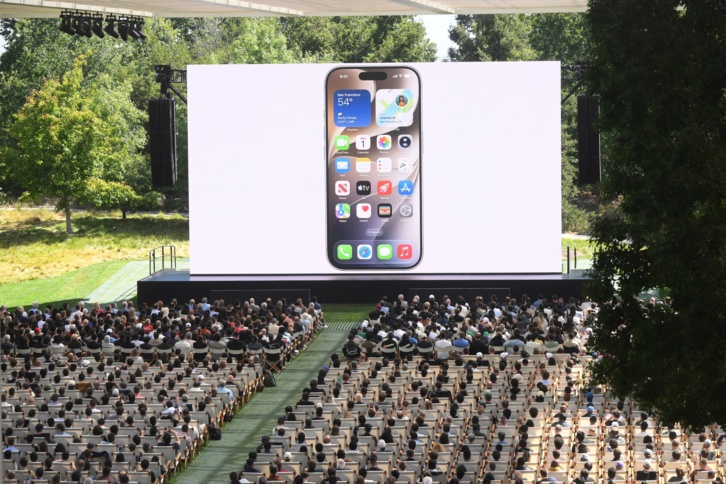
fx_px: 2924
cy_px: 242
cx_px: 363
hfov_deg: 14.2
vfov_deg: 9.5
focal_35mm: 145
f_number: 4.8
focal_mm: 145
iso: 800
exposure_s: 1/1500
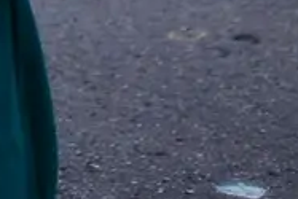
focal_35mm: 262
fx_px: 2170
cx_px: -158
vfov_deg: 4.8
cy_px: -534
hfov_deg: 7.7
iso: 800
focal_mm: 35
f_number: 1.8
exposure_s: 1/1500
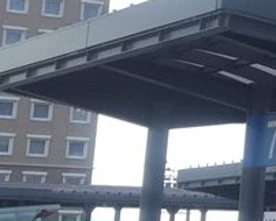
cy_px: -35
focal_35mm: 183
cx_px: 806
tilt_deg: +10.3
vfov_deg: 8.4
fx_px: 1496
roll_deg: -0.4
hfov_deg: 8.8
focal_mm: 4.15
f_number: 2.2
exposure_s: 1/344
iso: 32
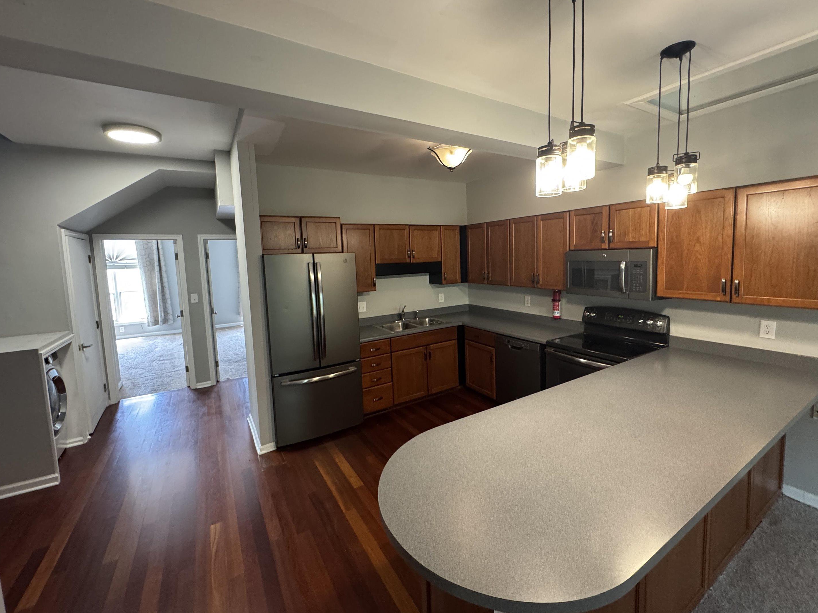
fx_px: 354
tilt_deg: -6.1
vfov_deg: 81.7
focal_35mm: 15
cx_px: 426
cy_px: 290
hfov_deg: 98.1
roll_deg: +1.3
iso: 500
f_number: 2.2
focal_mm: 2.22
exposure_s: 1/60
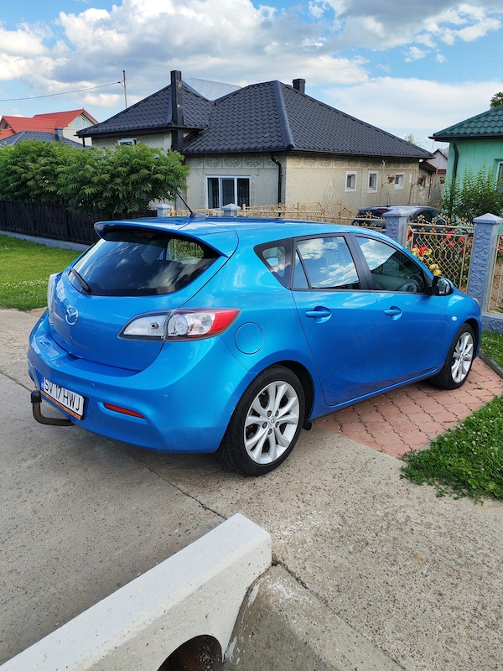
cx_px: 252
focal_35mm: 27
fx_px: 523
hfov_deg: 51.4
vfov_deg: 65.3
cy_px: 336
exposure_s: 1/460
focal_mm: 6.12
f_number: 1.9
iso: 50
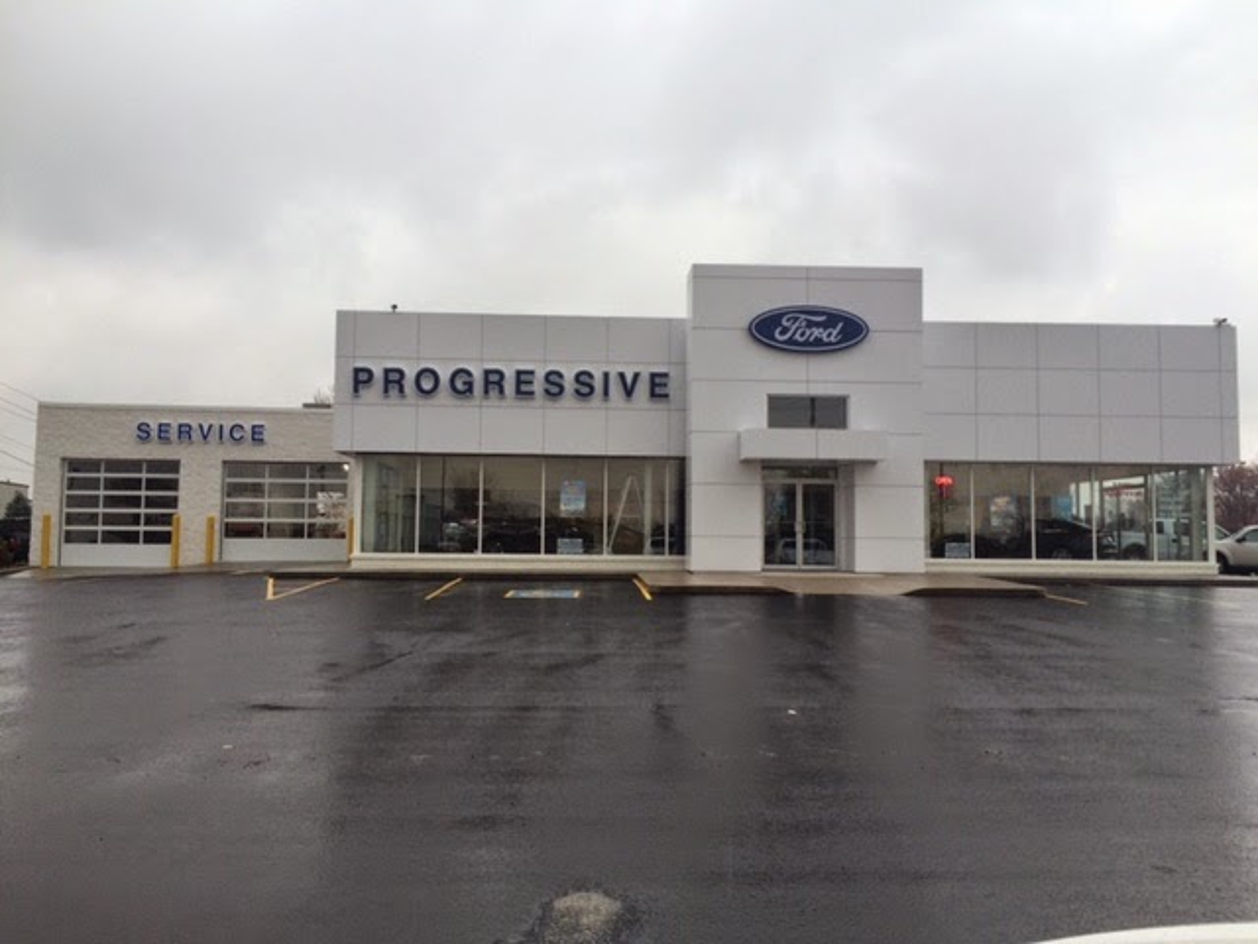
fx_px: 1054
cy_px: 472
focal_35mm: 29
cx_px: 629
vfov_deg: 48.2
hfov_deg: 61.7
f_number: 2.2
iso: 32
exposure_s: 1/308
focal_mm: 4.15
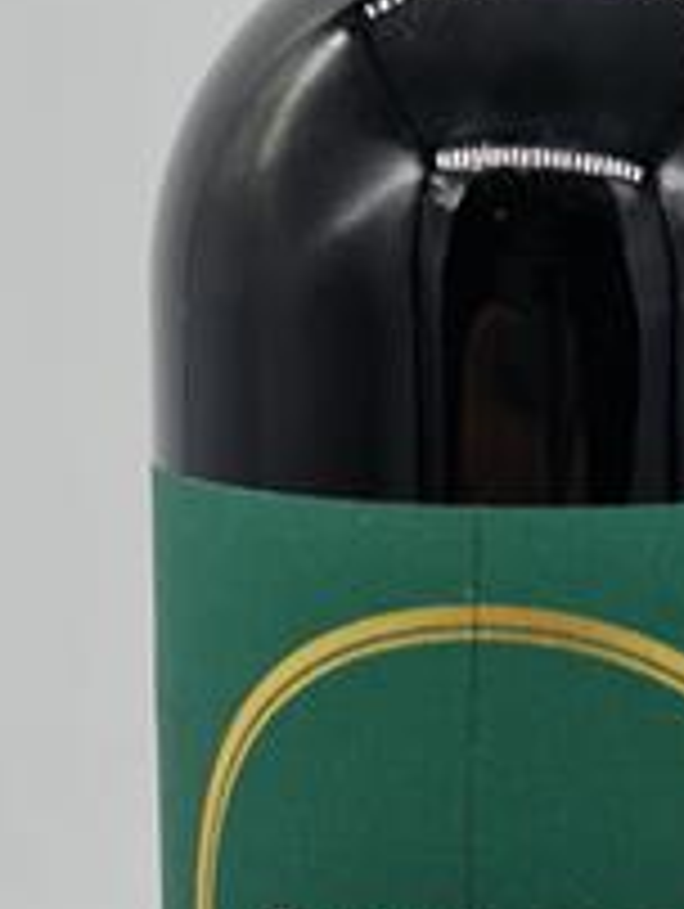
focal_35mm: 99
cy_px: 580
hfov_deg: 15.0
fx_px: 2603
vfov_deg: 19.8
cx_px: 441
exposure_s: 1/167
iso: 50
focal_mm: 7
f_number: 1.8
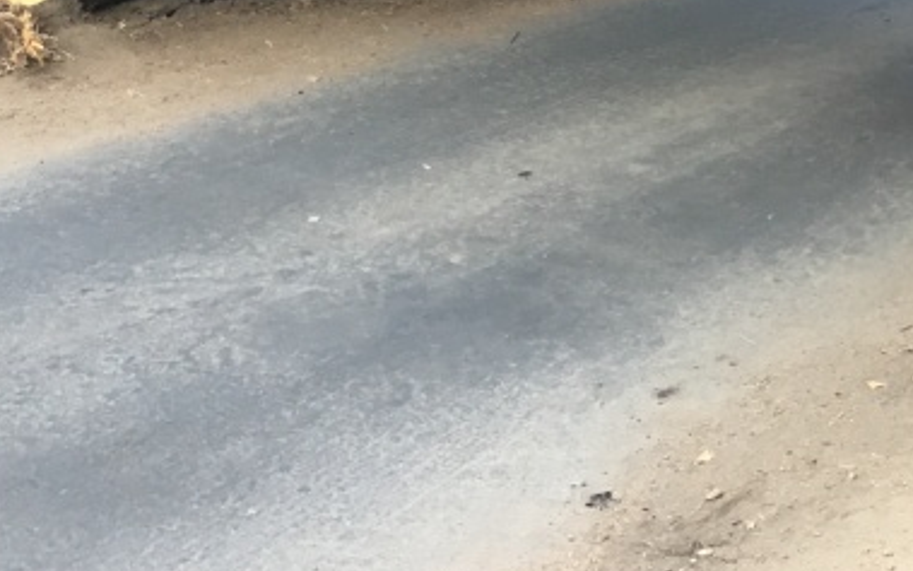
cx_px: 662
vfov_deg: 14.7
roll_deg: +2.1
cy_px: -282
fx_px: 2066
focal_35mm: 83
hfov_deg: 24.7
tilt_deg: +0.2
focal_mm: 4.15
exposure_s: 1/30
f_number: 2.2
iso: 40
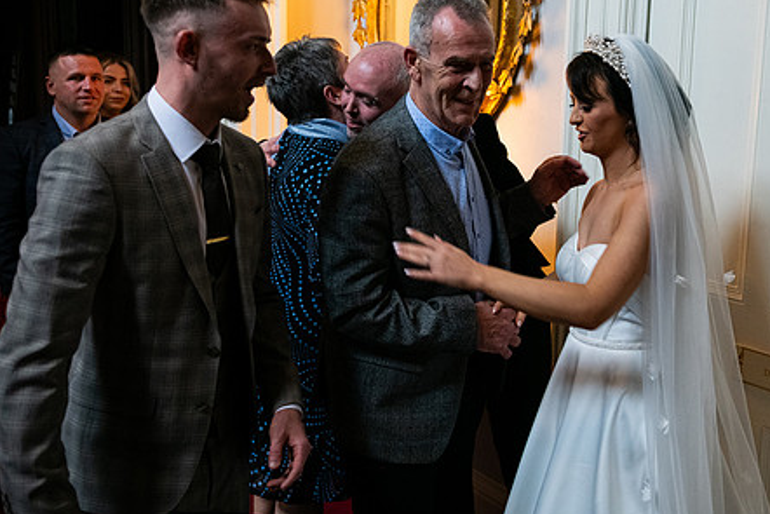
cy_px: 220
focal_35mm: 42
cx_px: 490
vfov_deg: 31.9
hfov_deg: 45.9
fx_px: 899
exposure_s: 1/160
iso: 1600
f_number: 3.5
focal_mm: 32
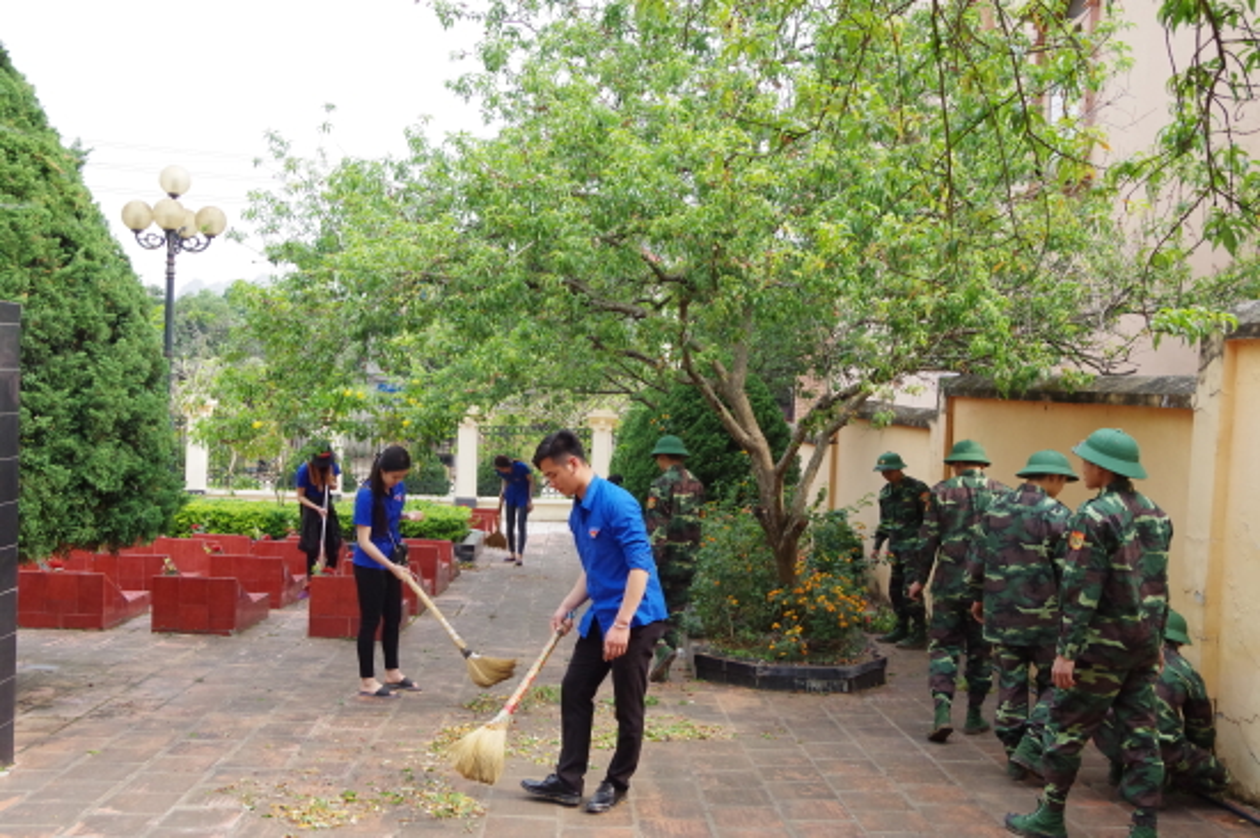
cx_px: 630
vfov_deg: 36.8
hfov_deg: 53.2
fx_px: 1259
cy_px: 419
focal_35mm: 36
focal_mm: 24
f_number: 9
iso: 1600
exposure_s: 1/500
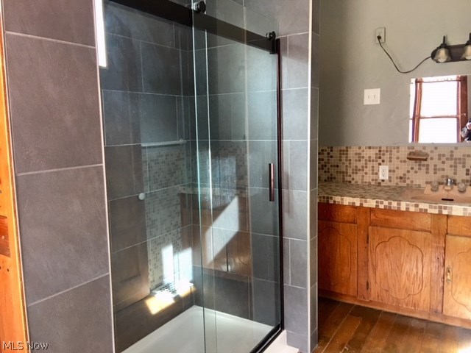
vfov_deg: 48.2
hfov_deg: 61.7
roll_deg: +1.2
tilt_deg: -5.8
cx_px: 236
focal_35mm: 29
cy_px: 176
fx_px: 395
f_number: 2.2
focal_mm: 4.15
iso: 80
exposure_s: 1/15
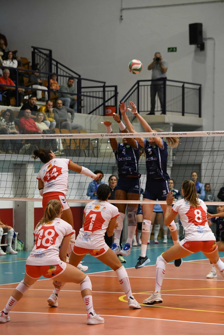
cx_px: 112
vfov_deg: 15.9
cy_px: 168
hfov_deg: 10.6
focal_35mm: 129
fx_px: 1204
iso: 3600
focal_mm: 86
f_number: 4.5
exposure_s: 1/500
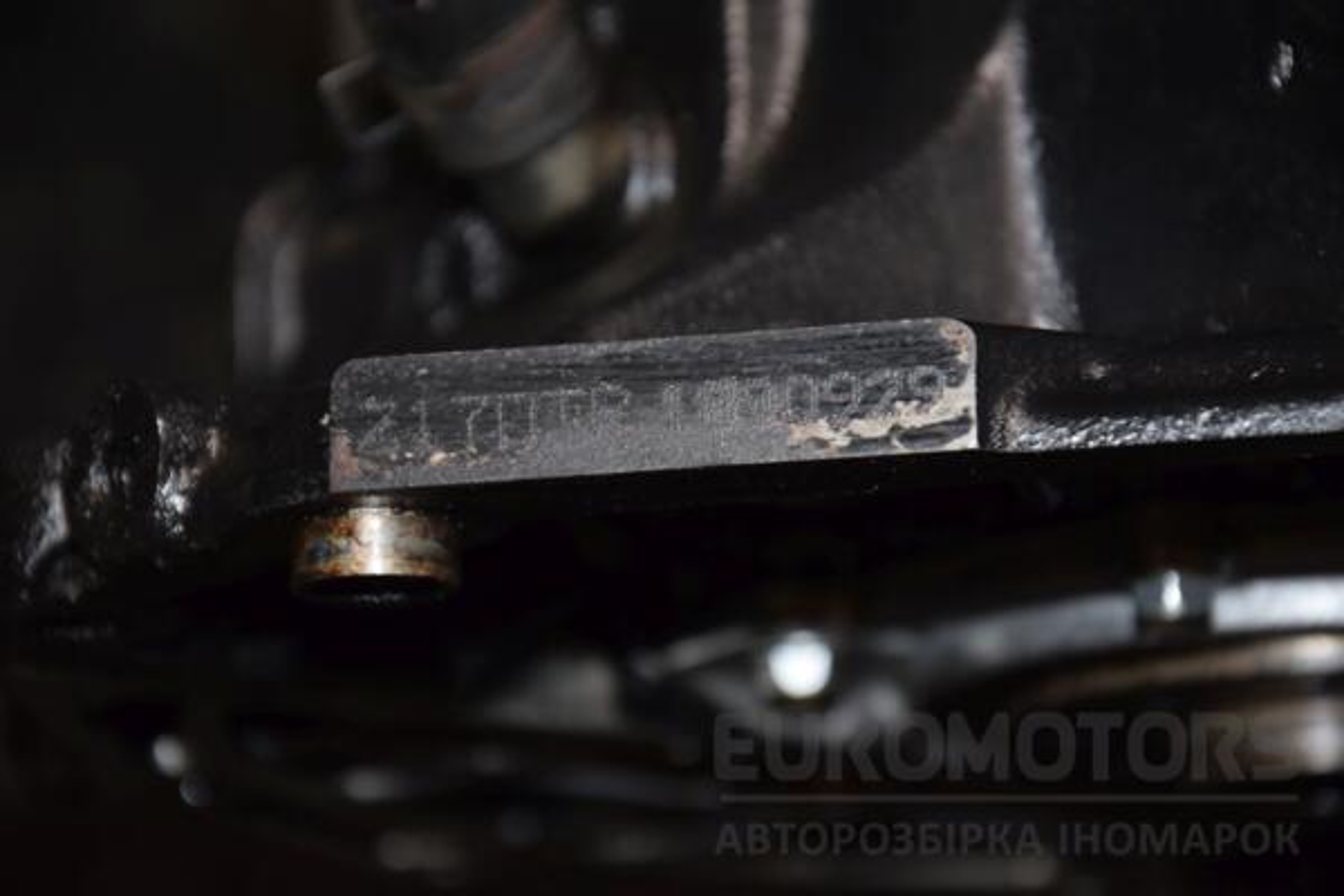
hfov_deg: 13.0
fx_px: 5880
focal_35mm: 158
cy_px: 448
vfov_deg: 8.7
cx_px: 672
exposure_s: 1/60
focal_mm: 105
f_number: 5.6
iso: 800
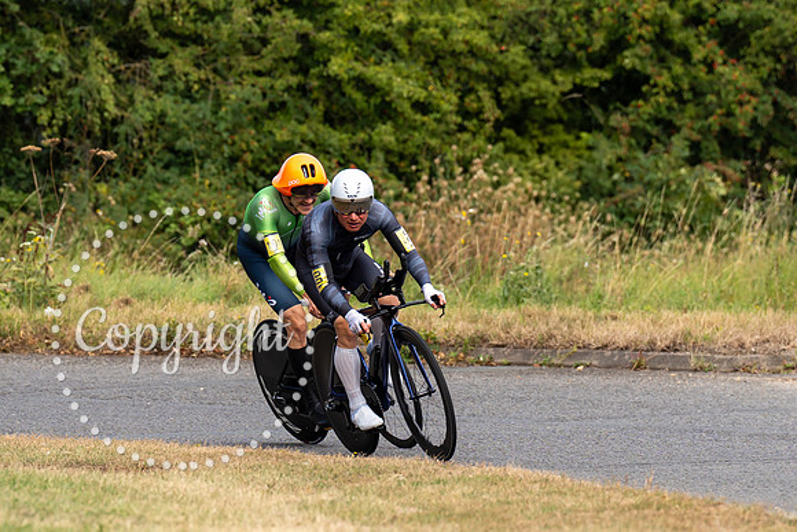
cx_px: 279
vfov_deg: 3.6
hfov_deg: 5.4
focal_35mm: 381
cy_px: 286
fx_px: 8425
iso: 200
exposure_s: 1/1000
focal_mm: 191
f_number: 4
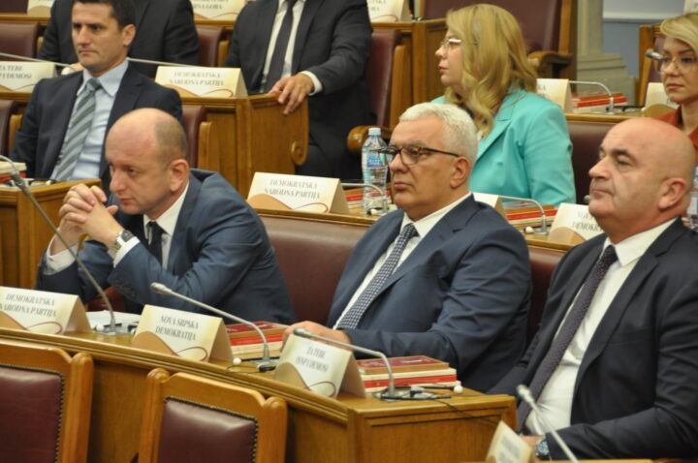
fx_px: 3050
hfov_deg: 13.1
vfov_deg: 8.7
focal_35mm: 158
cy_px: 232
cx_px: 349
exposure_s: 1/50
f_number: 5.3
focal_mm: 105
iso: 800
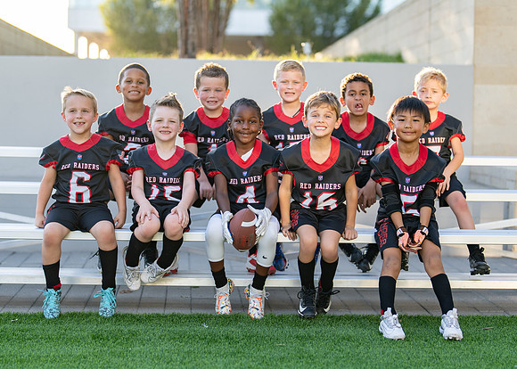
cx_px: 282
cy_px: 192
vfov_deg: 17.9
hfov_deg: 24.9
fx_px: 1170
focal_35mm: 80
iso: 100
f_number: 1.2
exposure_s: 1/1000
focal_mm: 50
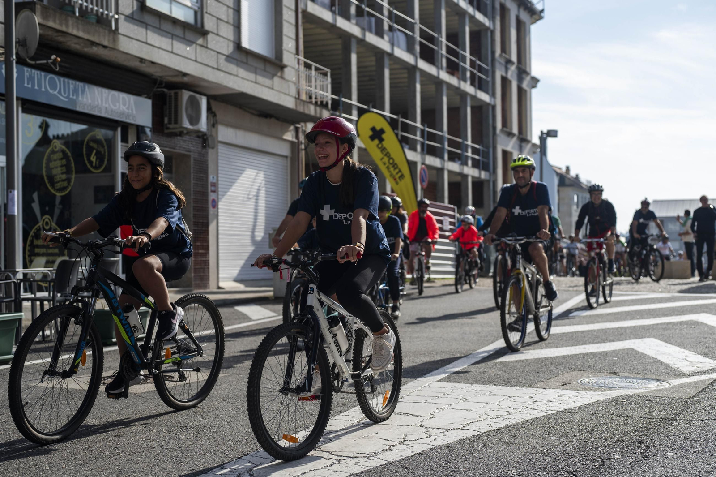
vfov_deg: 27.0
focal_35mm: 50
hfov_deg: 39.6
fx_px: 994
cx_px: 358
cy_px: 238
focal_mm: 50
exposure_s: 1/1250
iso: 100
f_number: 3.5
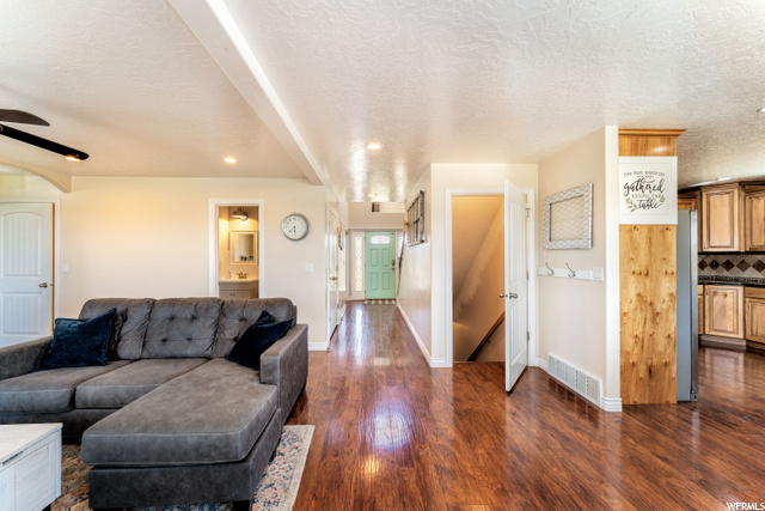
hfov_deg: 104.2
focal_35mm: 14
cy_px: 256
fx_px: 298
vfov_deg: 81.2
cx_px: 382
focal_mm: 14
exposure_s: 1/200
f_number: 8
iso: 320
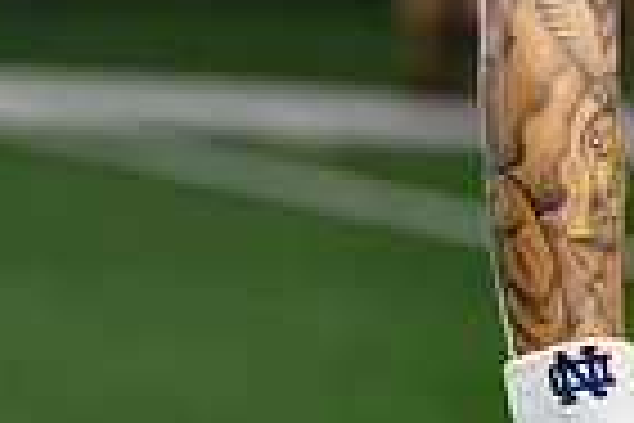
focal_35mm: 543
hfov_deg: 3.8
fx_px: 9562
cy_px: -446
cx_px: 1007
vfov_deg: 2.5
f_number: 2.8
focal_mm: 110
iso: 1000
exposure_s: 1/320
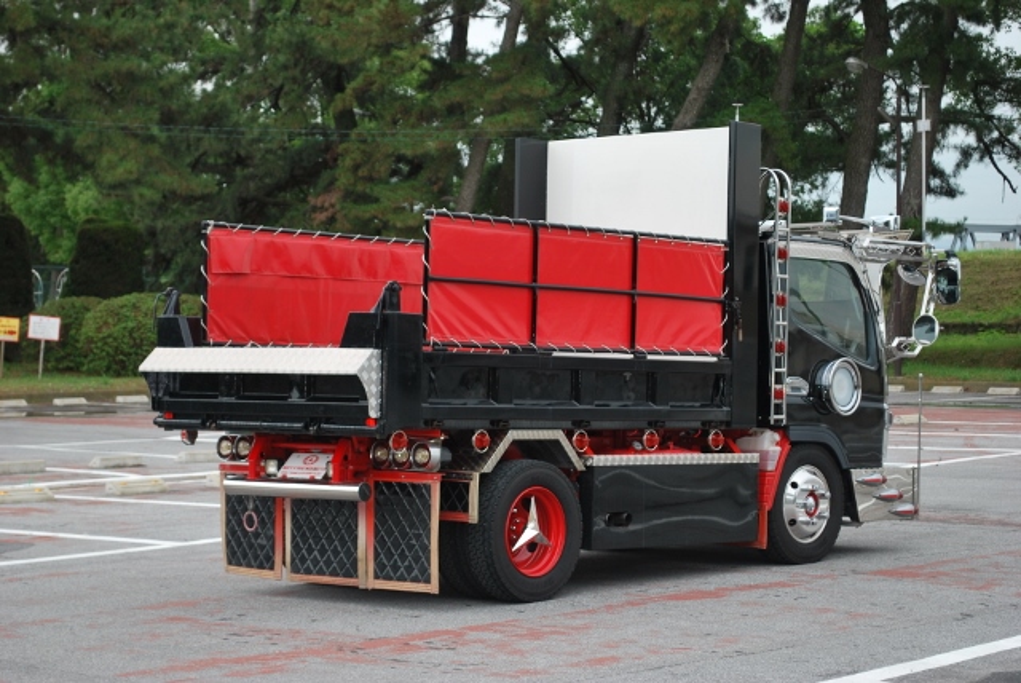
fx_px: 2342
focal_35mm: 82
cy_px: 342
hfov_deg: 24.6
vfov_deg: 16.6
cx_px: 510
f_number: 5.6
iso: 110
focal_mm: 55
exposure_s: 1/125
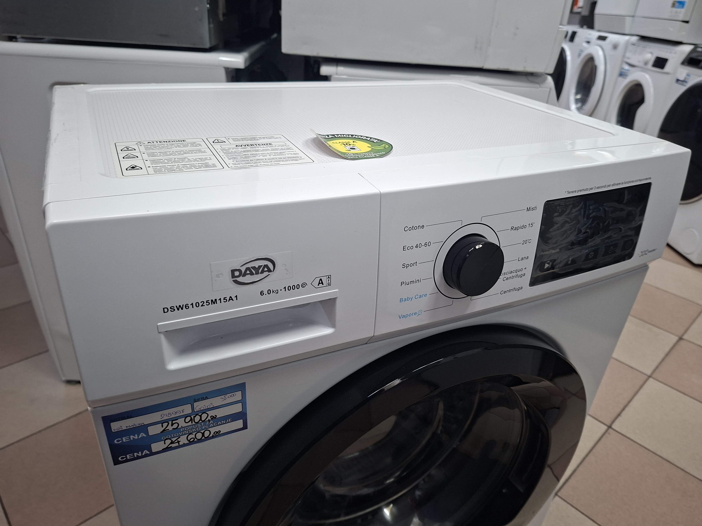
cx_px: 351
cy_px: 263
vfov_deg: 58.9
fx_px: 466
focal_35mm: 23
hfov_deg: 73.9
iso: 160
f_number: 1.8
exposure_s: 1/50
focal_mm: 5.54
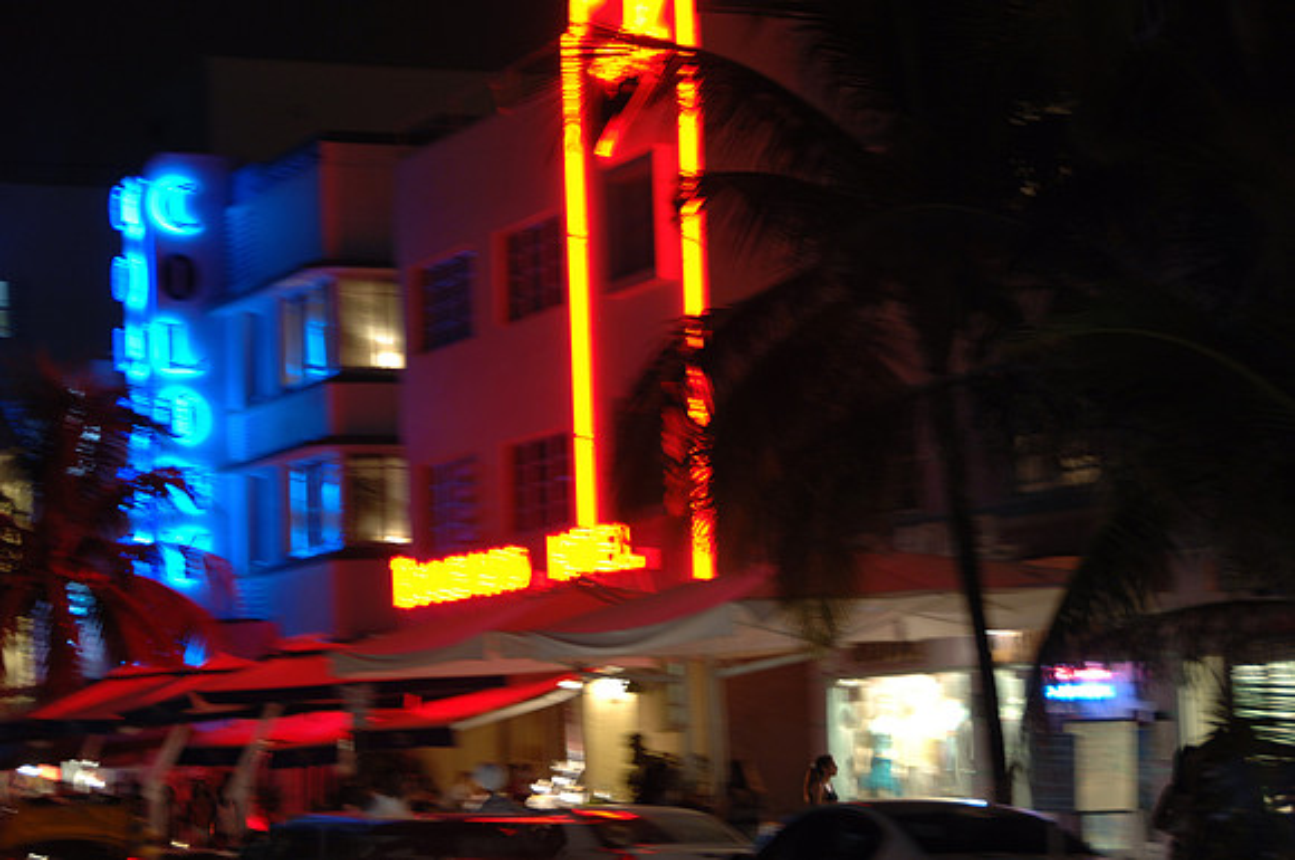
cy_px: 430
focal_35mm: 105
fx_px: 3772
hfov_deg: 19.5
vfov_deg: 13.0
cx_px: 648
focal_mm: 70
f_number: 5
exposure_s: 1/1.6
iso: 200
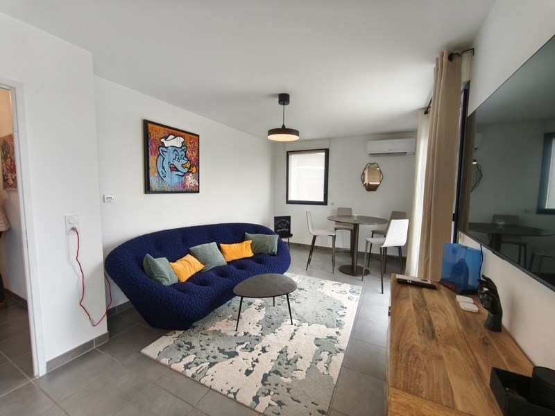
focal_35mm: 15
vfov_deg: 81.7
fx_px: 240
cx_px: 278
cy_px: 208
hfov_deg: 98.2
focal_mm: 1.91
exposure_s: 1/33.3
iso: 200
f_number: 2.2
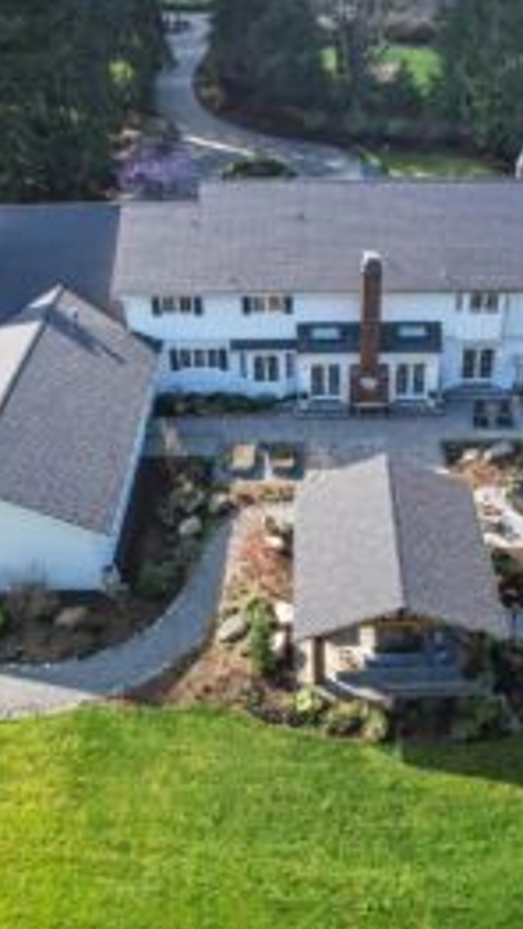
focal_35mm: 35
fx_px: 863
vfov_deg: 56.6
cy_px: 464
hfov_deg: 33.5
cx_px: 332
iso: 100
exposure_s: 1/180
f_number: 2.8
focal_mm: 8.38
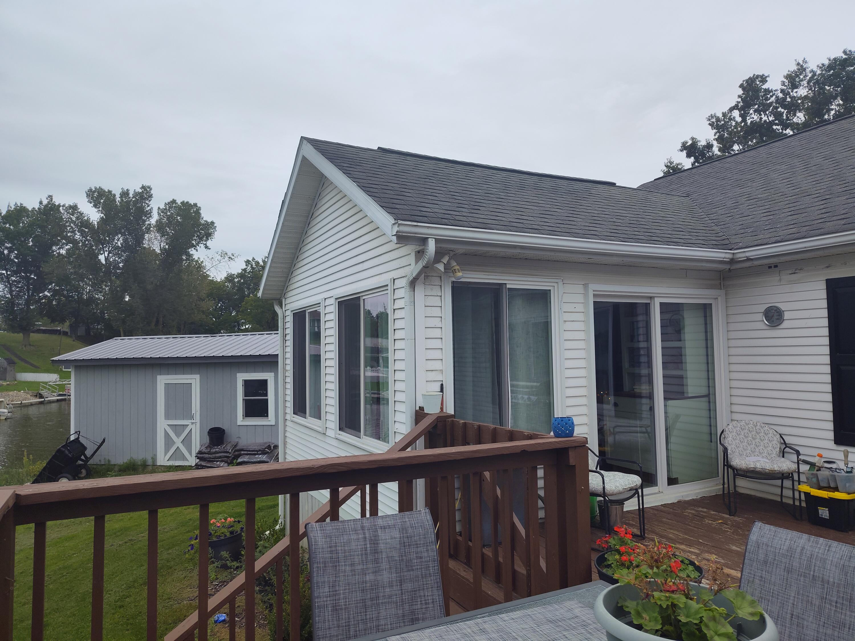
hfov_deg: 73.9
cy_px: 320
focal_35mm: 23
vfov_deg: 58.9
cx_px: 428
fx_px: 568
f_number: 1.8
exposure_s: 1/954
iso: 100
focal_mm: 5.56
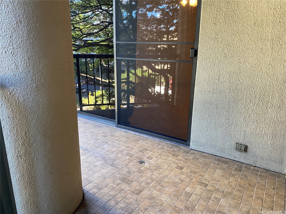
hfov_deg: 67.3
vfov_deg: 53.1
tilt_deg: -15.6
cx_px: 143
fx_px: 215
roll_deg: -1.1
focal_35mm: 26
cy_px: 107
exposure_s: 1/60
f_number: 1.8
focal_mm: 4.25
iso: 200
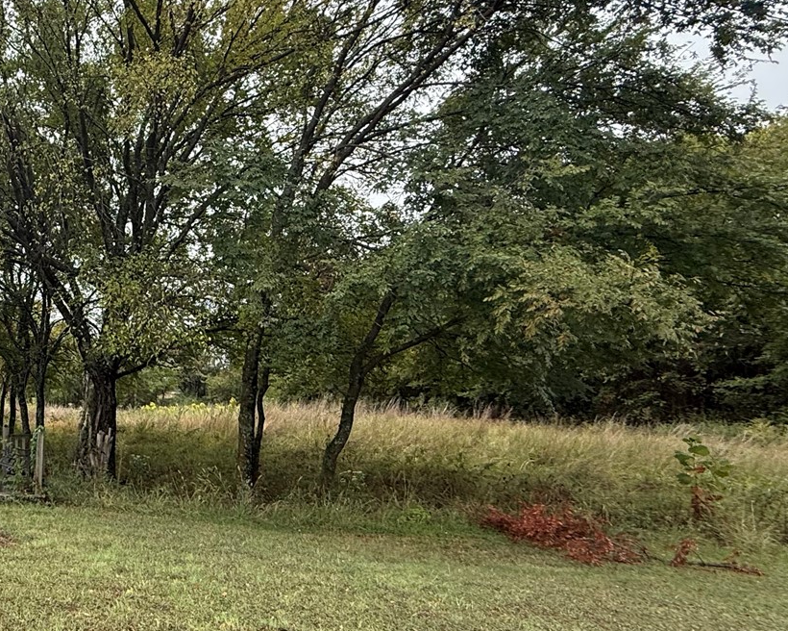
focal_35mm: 32
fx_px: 746
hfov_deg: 45.1
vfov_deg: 45.8
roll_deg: -0.4
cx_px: -36
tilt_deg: +4.1
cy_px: 336
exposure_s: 1/638
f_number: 2.2
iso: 50
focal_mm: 2.22
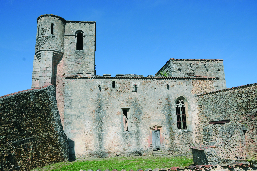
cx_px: 128
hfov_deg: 67.4
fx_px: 193
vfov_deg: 47.8
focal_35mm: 27
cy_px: 86
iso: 200
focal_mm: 18
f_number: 9
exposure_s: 1/320
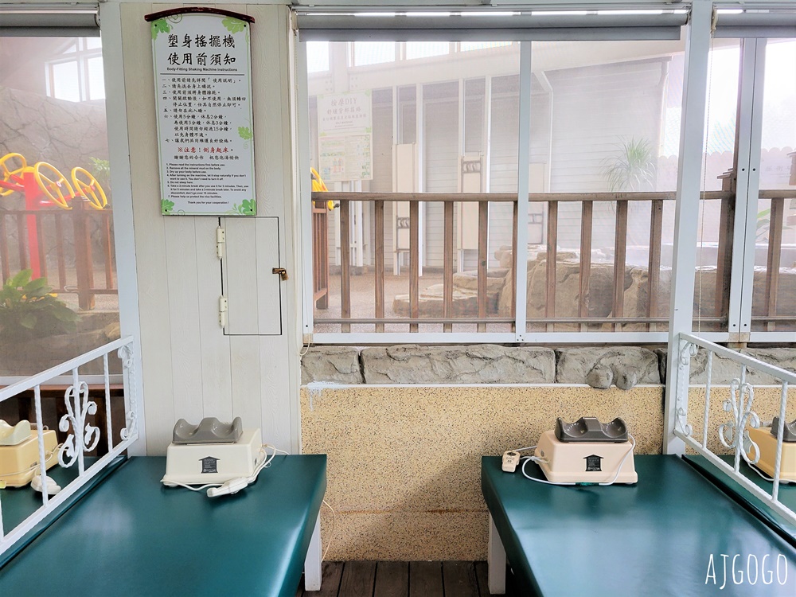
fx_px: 598
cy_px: 298
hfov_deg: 67.3
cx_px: 398
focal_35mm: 26
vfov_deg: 53.1
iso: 200
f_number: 1.8
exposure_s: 1/119
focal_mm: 5.4
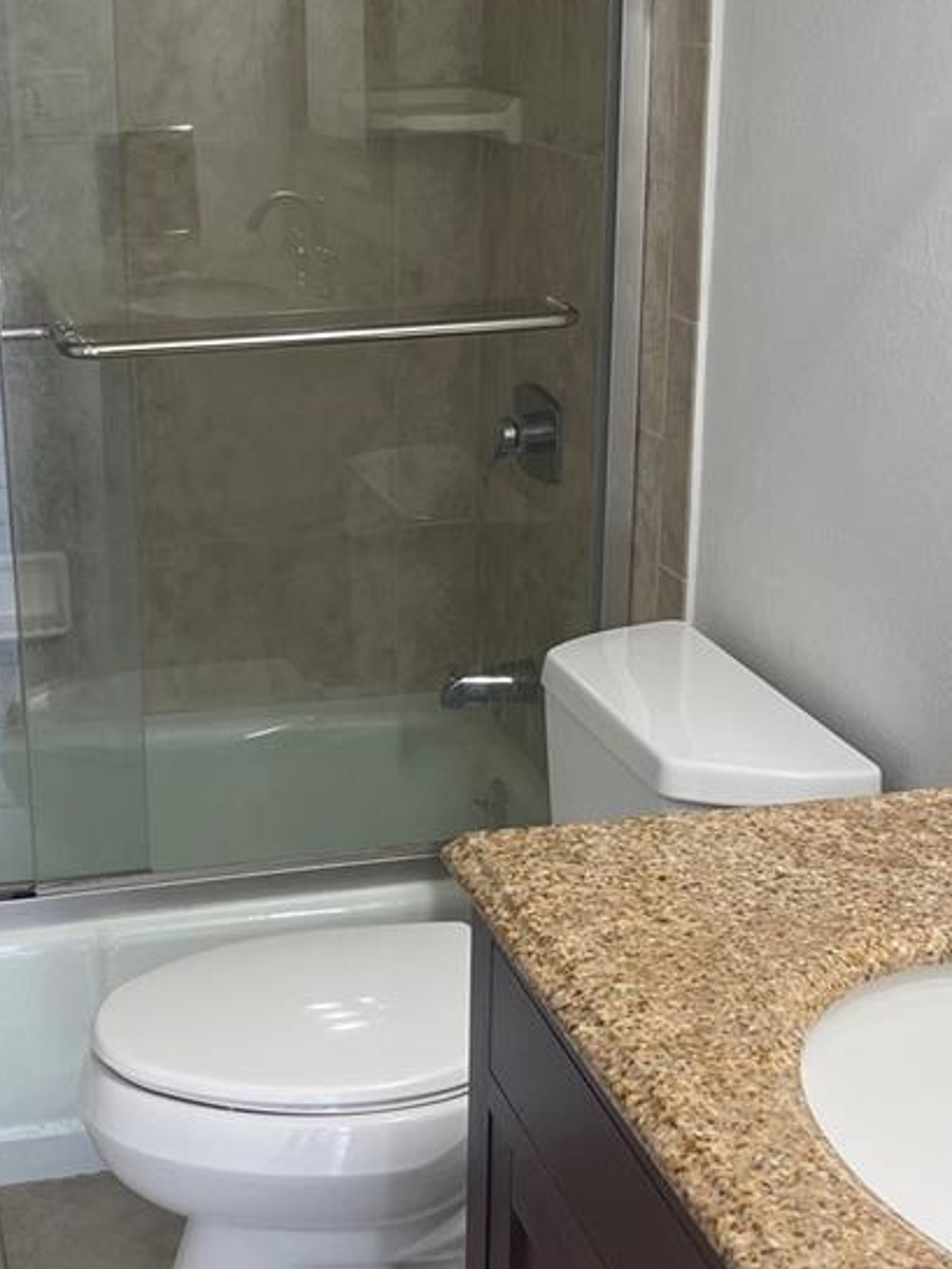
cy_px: 619
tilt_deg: -18.1
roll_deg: +1.2
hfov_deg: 26.2
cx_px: 235
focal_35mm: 55
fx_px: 2016
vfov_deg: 34.9
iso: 100
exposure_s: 1/120
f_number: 1.6
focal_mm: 5.1
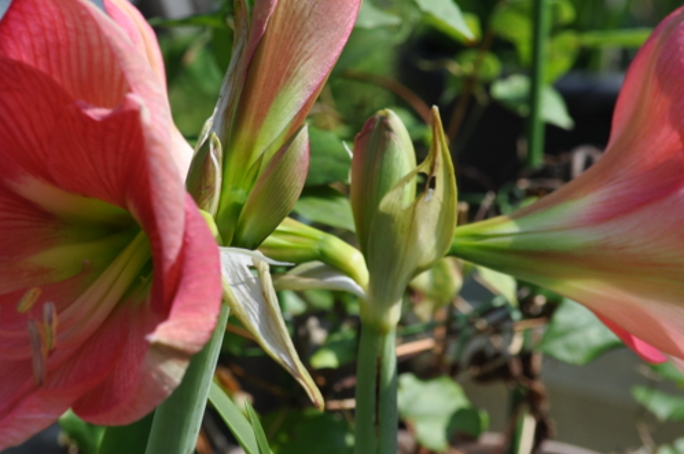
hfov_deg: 12.5
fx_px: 3110
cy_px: 192
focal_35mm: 164
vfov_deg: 8.3
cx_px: 277
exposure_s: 1/400
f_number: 8
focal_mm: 68
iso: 200
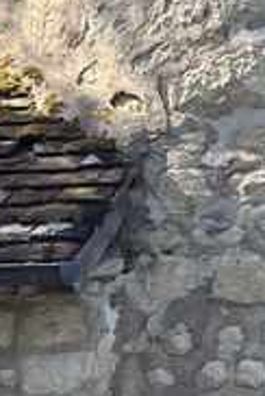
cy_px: 165
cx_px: 1140
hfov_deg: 6.1
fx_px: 1958
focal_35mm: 178
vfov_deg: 11.5
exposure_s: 1/1266
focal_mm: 5.7
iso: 50
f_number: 1.5
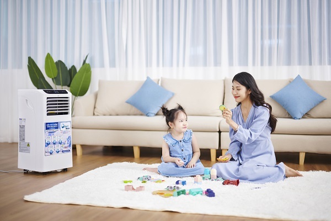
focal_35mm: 50
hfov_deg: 39.6
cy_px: 110
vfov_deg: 27.0
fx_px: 460
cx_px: 166
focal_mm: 50
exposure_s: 1/160
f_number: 1.3
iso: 31
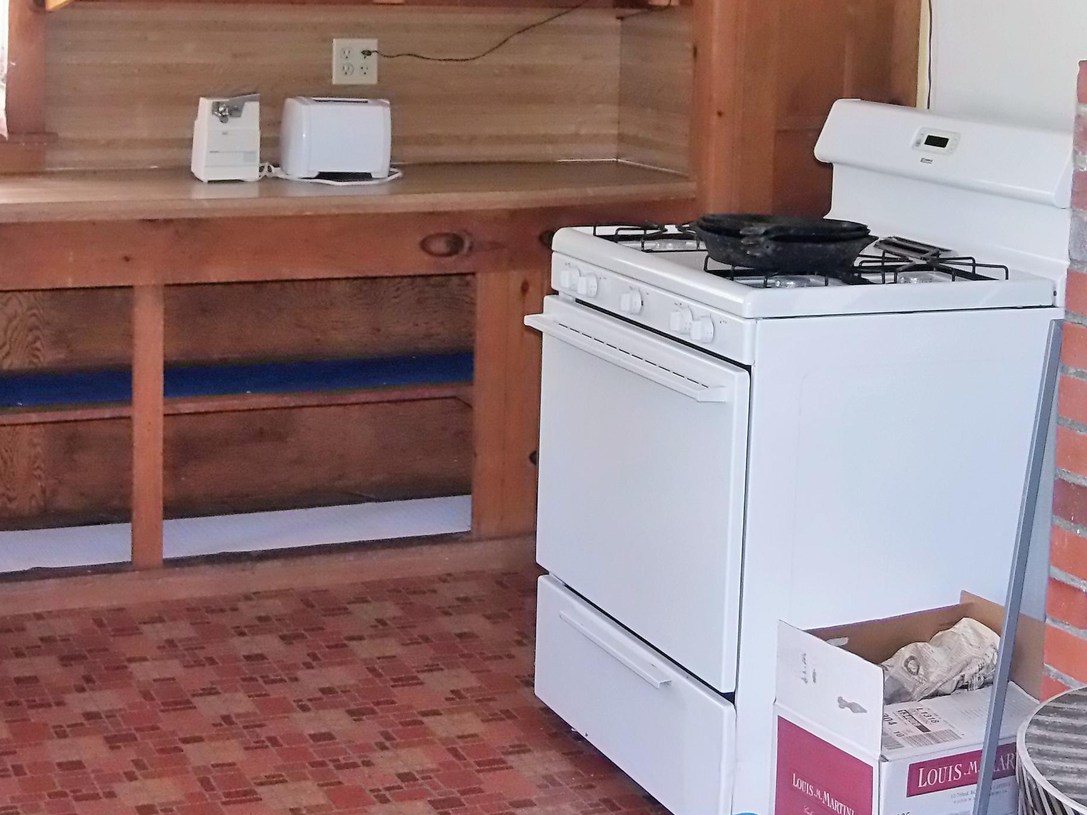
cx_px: 477
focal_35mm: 67
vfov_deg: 21.8
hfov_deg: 28.9
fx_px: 2104
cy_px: 227
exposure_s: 1/30
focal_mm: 7.2
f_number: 3.6
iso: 200
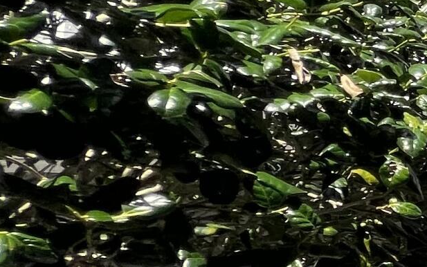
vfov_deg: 18.4
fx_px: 780
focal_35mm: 67
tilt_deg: +4.8
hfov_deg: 15.0
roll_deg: -0.1
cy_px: 320
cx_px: 1037
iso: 32
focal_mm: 1.57
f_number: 1.8
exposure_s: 1/747
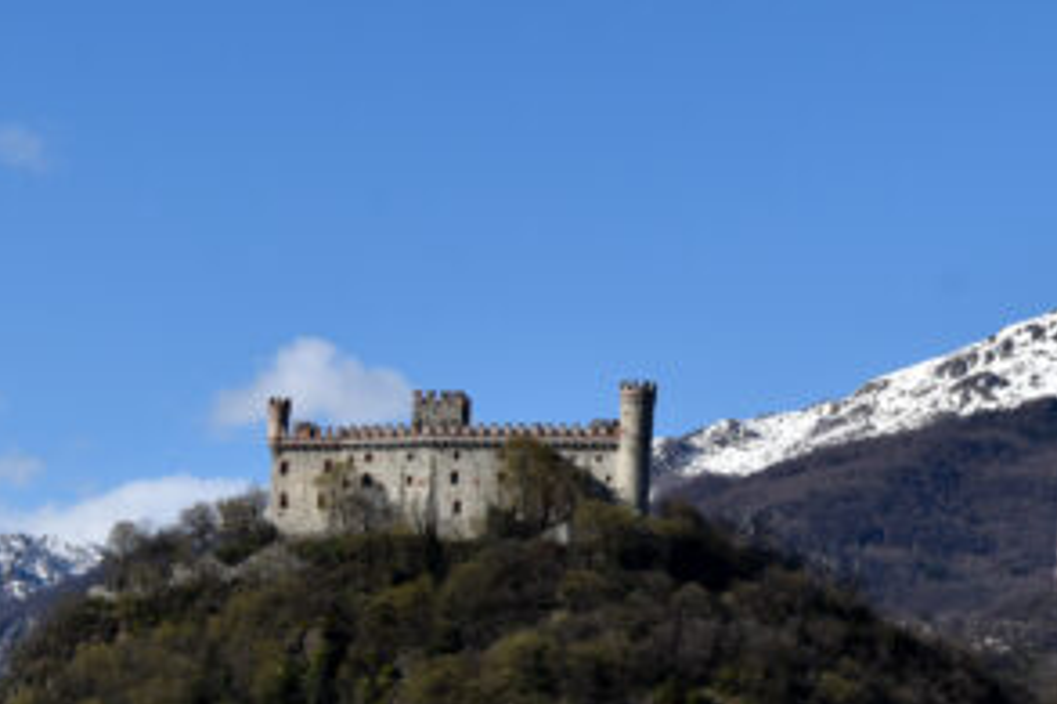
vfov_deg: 8.2
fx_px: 4871
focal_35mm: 166
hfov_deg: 12.3
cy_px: 175
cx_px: 967
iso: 100
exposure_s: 1/400
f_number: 10
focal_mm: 55
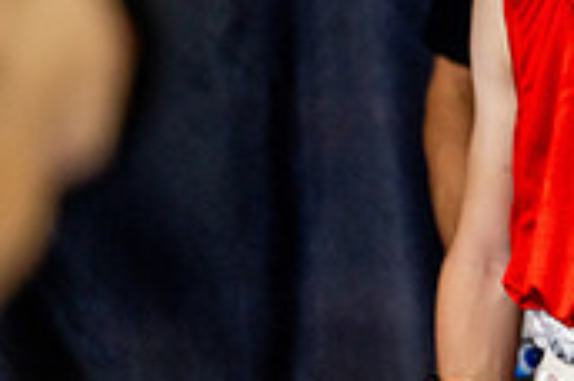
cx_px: 691
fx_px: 6079
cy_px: 48
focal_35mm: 382
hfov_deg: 5.4
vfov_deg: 3.6
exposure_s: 1/500
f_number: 2
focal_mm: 113
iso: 3200
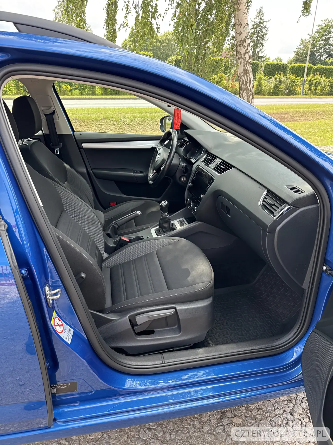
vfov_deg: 71.6
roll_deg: -2.3
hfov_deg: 56.8
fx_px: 308
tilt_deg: -23.3
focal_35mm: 24
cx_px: 166
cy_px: 222
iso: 100
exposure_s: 1/393
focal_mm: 6.76
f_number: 1.78
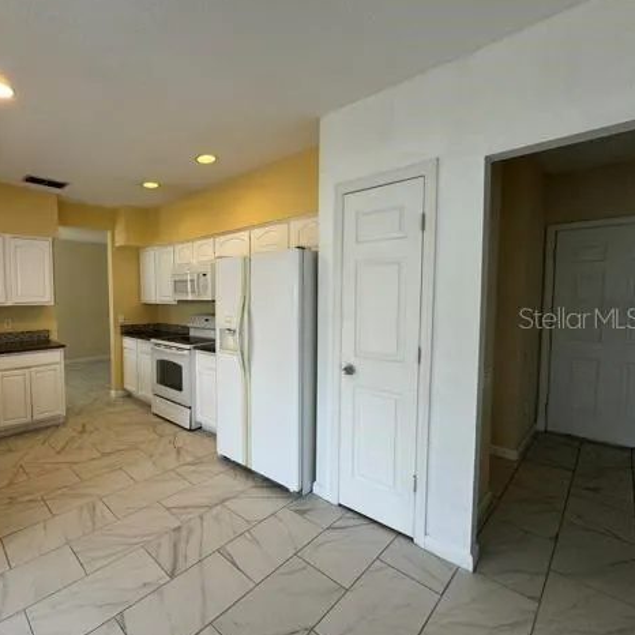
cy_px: 318
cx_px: 211
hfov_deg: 81.1
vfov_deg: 84.0
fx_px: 353
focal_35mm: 17
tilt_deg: -3.9
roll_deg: -0.2
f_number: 2.2
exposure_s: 1/99
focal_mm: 2.22
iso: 100
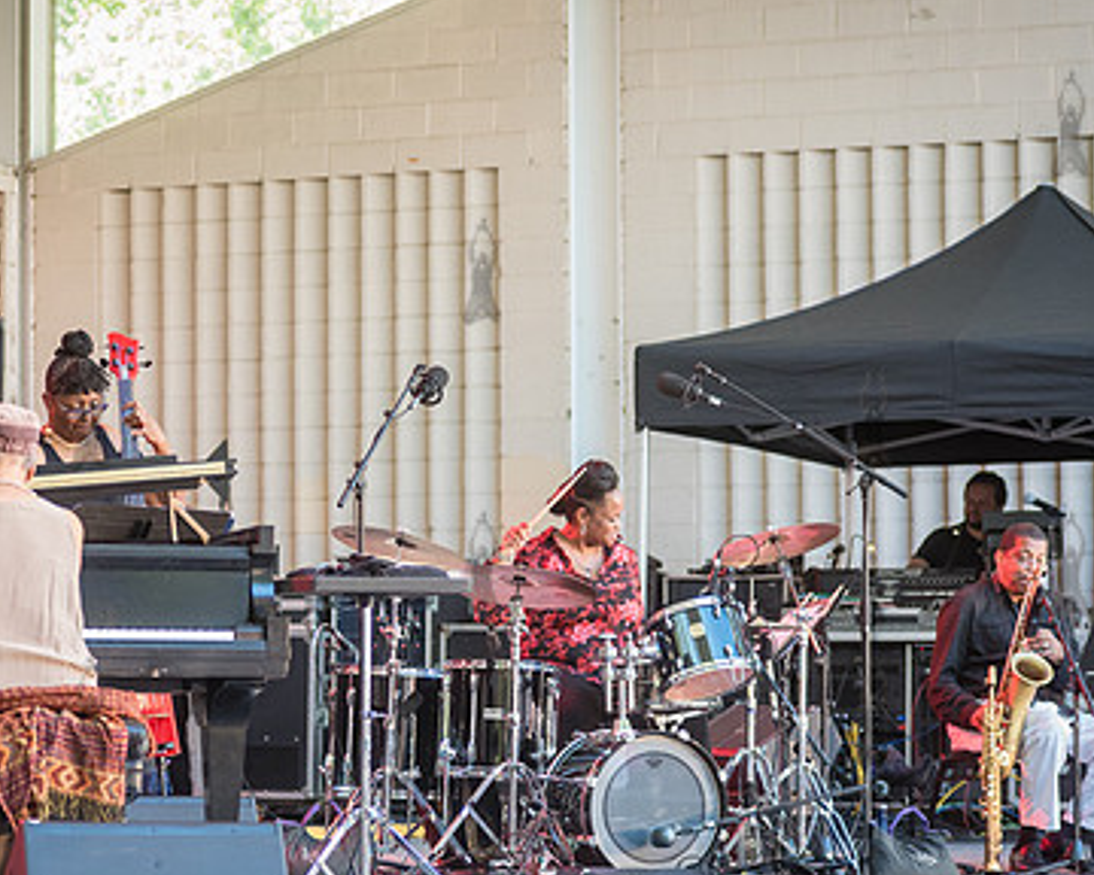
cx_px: 480
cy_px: 564
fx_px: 4306
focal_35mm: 133
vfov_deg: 11.6
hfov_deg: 14.5
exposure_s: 1/200
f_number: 4
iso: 1600
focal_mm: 86
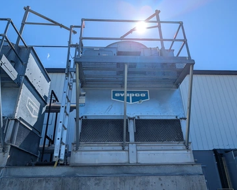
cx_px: 119
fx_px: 182
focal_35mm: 26
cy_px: 92
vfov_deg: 54.9
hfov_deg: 66.0
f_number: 1.68
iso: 21
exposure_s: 1/3289
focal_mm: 6.9
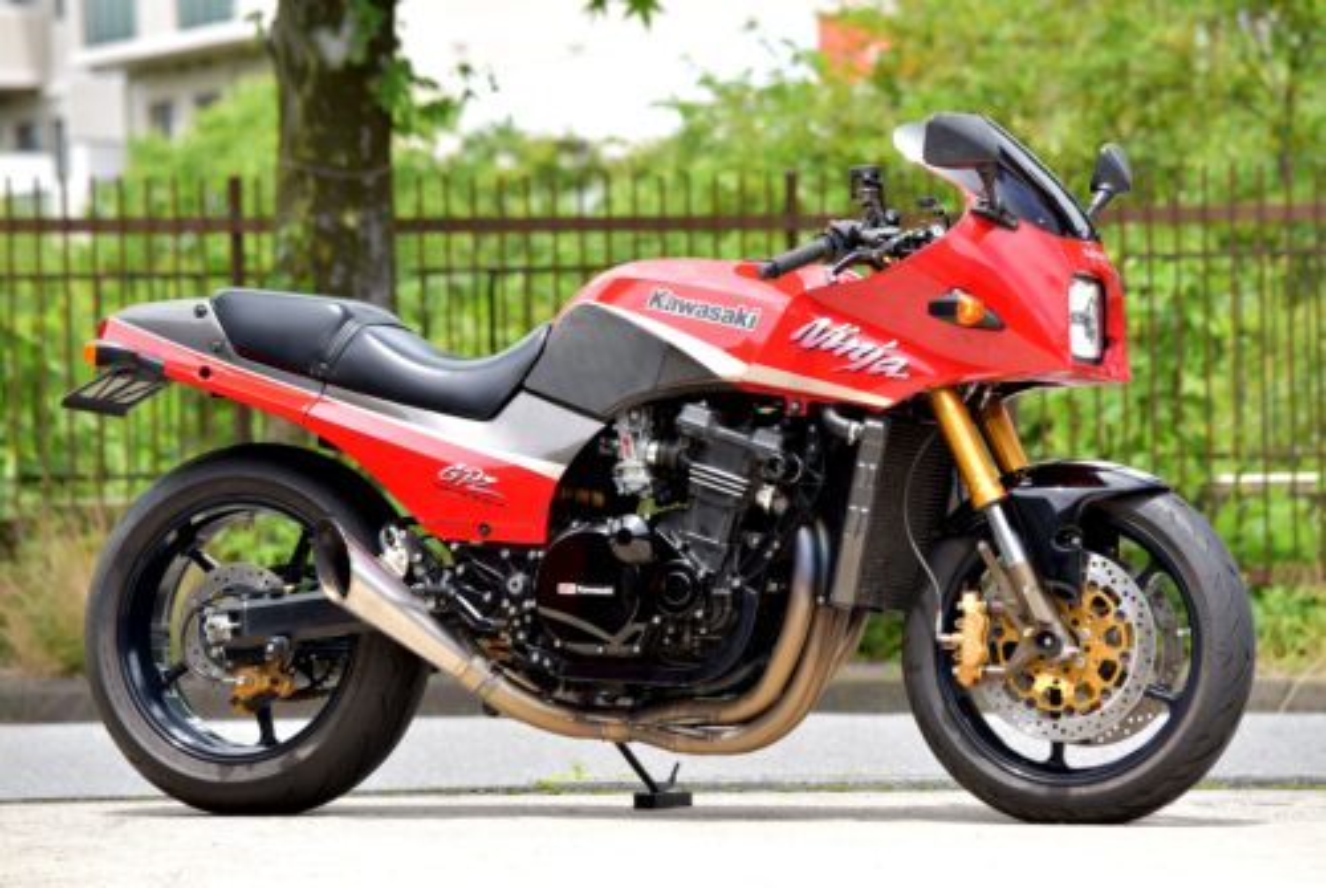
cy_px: 444
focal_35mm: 188
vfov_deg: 7.3
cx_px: 663
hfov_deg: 11.0
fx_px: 6916
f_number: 5.6
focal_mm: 125
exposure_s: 1/500
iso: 250
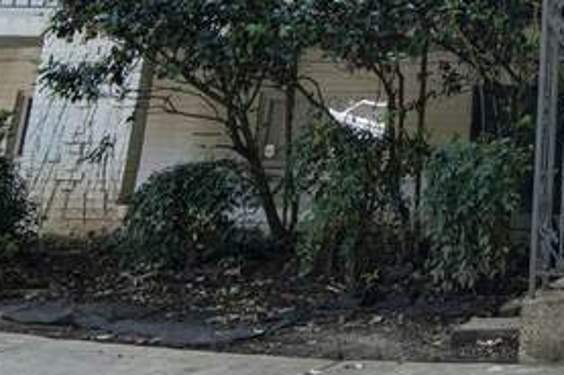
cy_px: -405
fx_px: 1158
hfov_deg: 22.6
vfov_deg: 14.7
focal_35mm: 74
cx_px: 835
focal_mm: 16
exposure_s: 1/80
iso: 400
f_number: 6.3
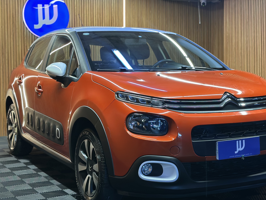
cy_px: 87
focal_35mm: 66
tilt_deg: -2.9
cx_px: 163
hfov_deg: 29.3
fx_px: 507
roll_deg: +0.8
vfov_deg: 22.2
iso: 250
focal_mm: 6.86
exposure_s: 1/50
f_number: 1.78
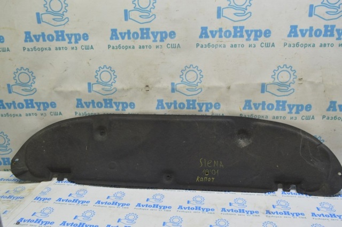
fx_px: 285
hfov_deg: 62.0
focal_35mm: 30
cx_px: 171
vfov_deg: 43.5
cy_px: 114
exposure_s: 1/20
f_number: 5.6
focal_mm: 20
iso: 400
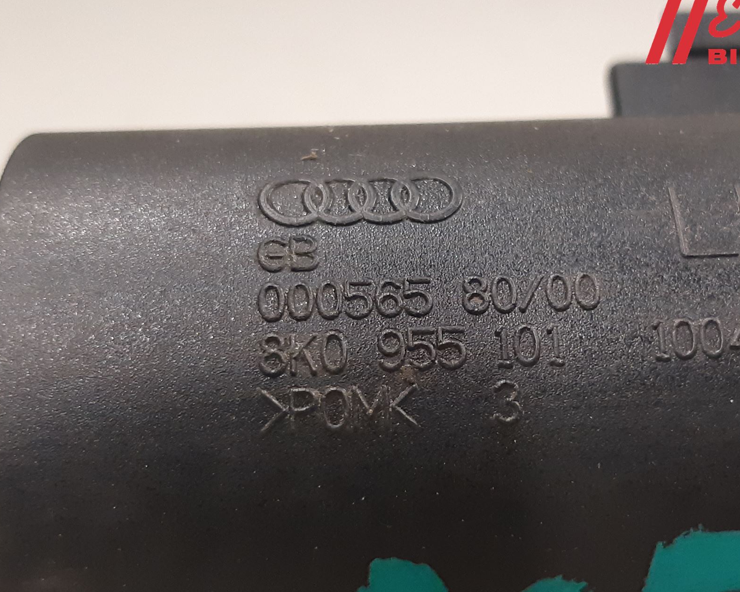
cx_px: 452
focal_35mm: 33
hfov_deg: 53.7
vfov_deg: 44.4
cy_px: 345
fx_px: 723
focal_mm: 3.93
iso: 200
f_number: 1.7
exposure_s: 1/50
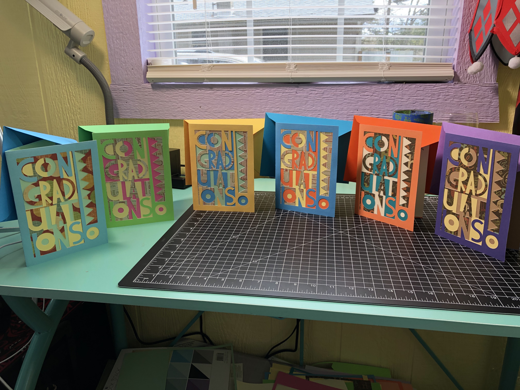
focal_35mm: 28
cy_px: 195
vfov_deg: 49.7
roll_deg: +1.4
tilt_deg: -19.0
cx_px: 260
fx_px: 421
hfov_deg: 63.4
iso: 50
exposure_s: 1/120
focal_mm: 4
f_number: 1.8
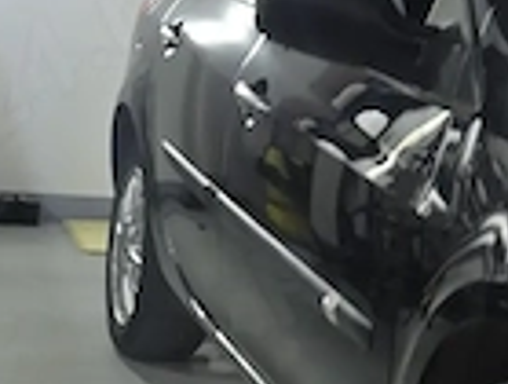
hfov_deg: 17.9
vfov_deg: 15.0
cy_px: 165
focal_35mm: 99
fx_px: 1457
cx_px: 735
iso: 125
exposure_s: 1/50
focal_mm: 6.3
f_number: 1.7
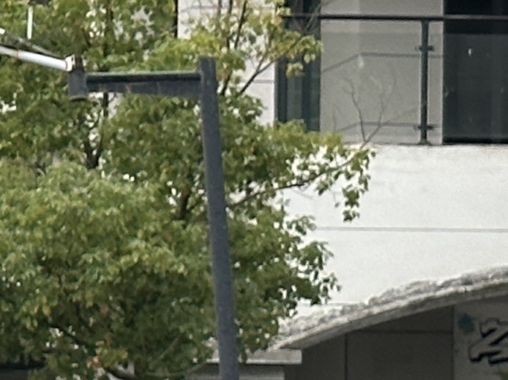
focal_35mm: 279
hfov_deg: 6.6
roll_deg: -0.7
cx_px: -915
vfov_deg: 5.3
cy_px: 463
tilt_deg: +2.9
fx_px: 4093
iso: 64
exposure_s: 1/121
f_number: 1.78
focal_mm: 6.86
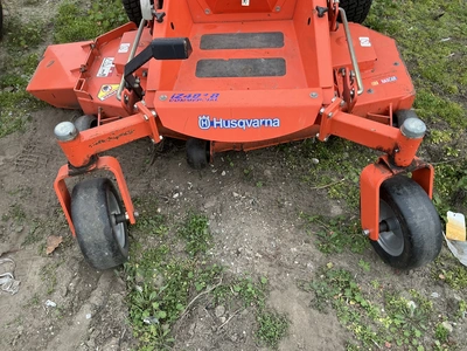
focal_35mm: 28
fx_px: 378
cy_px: 176
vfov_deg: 49.7
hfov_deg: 63.4
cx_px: 234
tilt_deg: -49.0
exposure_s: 1/140
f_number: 1.8
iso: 20
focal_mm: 3
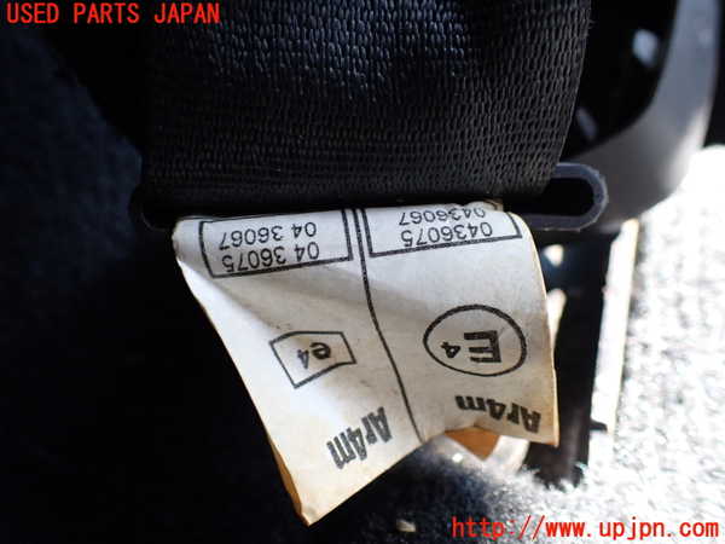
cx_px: 362
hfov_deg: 60.0
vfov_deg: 46.8
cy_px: 272
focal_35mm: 30
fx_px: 628
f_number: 2.3
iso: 200
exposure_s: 1/125
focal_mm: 5.4
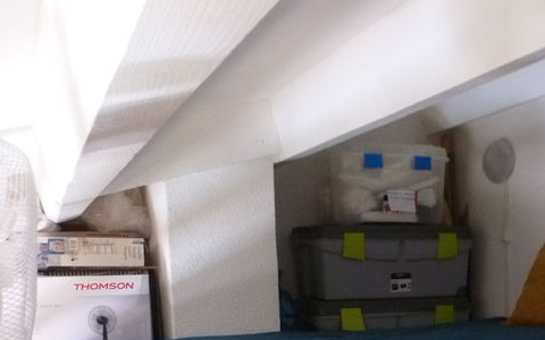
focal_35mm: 53
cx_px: 397
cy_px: 345
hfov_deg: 37.4
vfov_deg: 23.3
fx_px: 787
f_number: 3.3
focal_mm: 4.3
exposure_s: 1/15
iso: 400
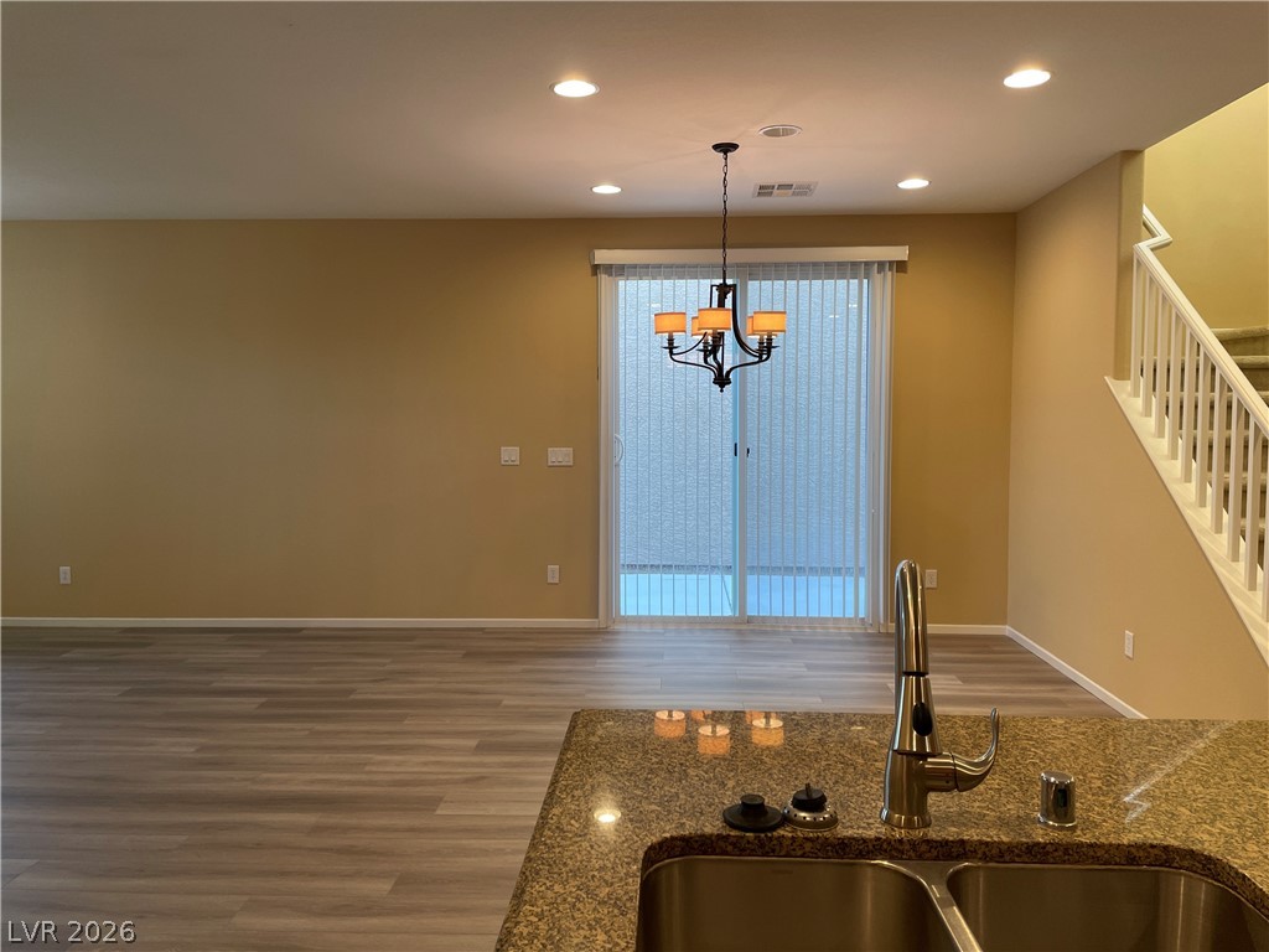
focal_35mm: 26
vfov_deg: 53.1
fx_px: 953
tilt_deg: -3.2
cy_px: 476
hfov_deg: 67.3
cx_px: 634
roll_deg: +0.1
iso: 80
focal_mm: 4.2
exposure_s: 1/60
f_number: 1.6
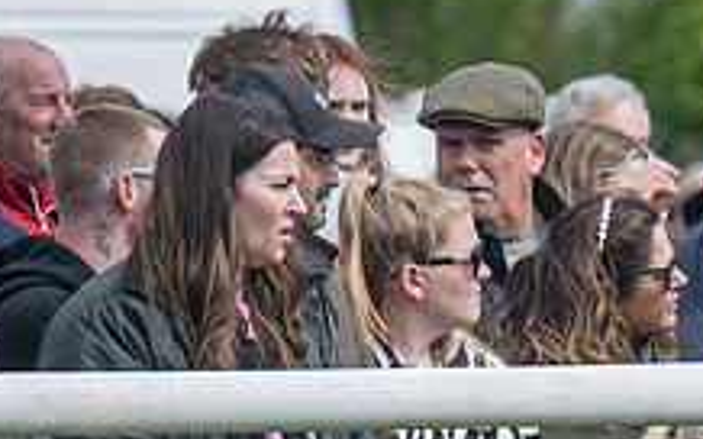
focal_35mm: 1024
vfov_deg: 1.3
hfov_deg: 2.1
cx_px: 634
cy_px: 708
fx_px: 19609
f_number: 5
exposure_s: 1/800
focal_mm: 195
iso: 200
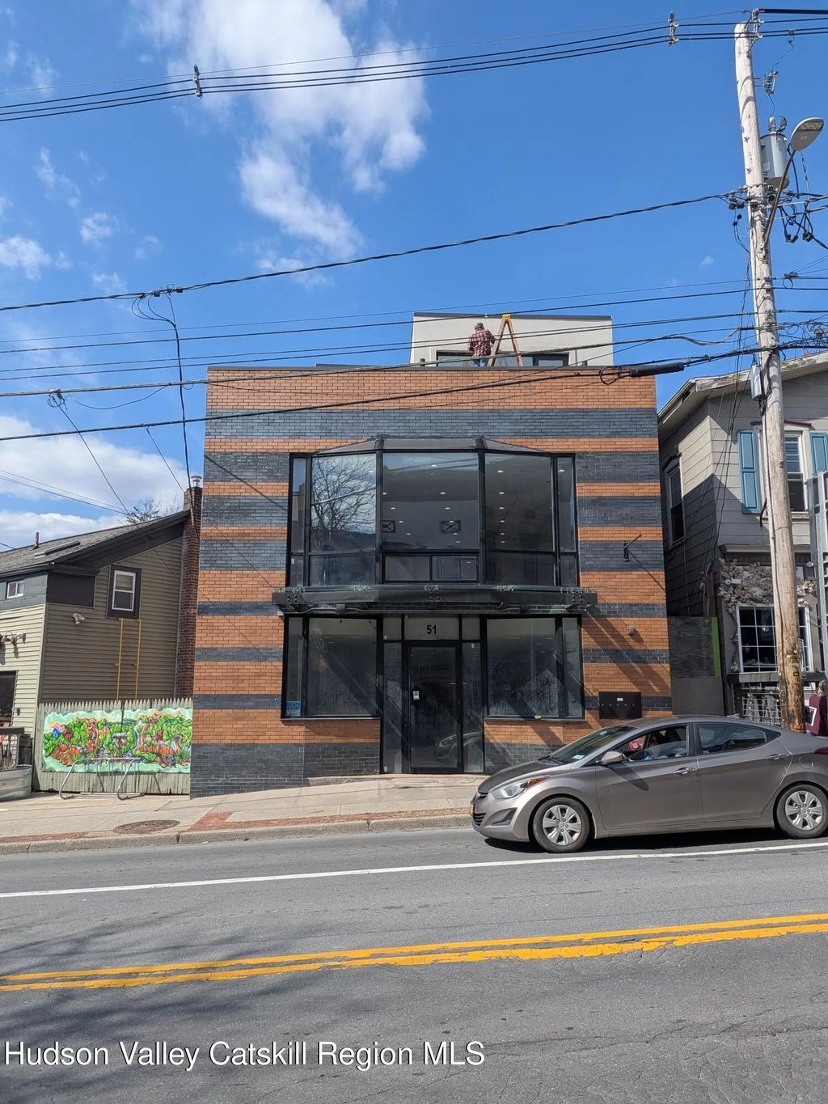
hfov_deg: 56.8
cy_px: 552
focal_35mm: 24
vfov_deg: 71.6
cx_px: 414
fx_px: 765
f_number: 1.7
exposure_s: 1/1447
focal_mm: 4.53
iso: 30
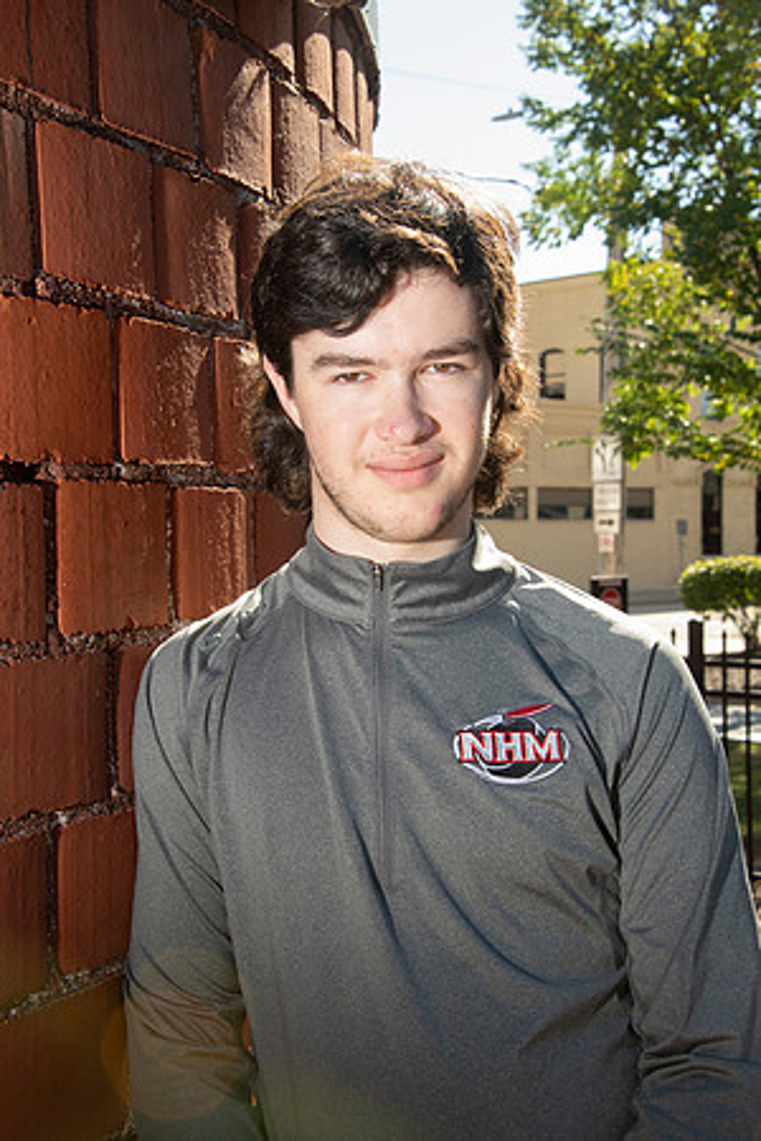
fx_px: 1966
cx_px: 380
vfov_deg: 32.4
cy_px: 570
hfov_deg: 21.9
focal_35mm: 62
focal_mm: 62
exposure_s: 1/160
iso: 800
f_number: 13
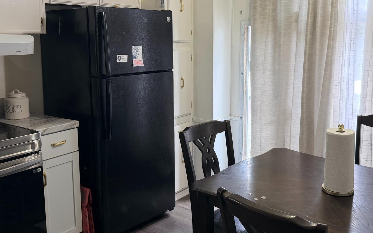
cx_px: 217
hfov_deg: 51.3
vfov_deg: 33.4
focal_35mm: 38
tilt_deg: -8.9
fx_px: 386
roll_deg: -1.6
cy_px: 82
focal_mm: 6.76
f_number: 1.78
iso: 160
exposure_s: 1/120
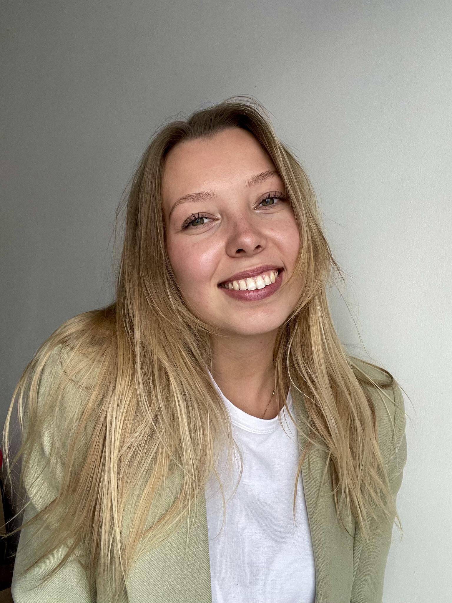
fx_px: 522
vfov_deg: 60.0
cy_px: 302
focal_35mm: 30
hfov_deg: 46.8
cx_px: 226
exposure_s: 1/88
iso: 100
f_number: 2.2
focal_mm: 2.71
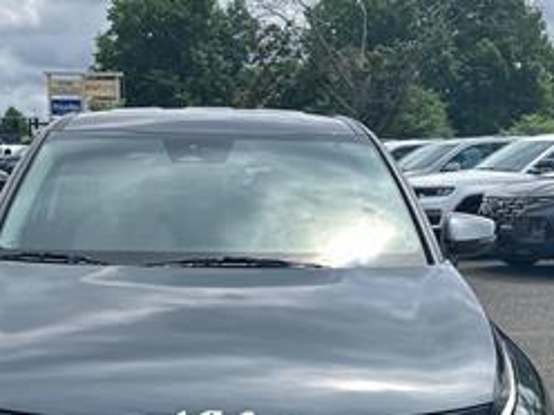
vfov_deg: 22.6
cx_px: 208
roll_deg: -1.1
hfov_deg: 31.1
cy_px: 428
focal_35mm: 62
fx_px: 992
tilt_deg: -14.2
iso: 80
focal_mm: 6.86
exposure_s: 1/3058
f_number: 1.78
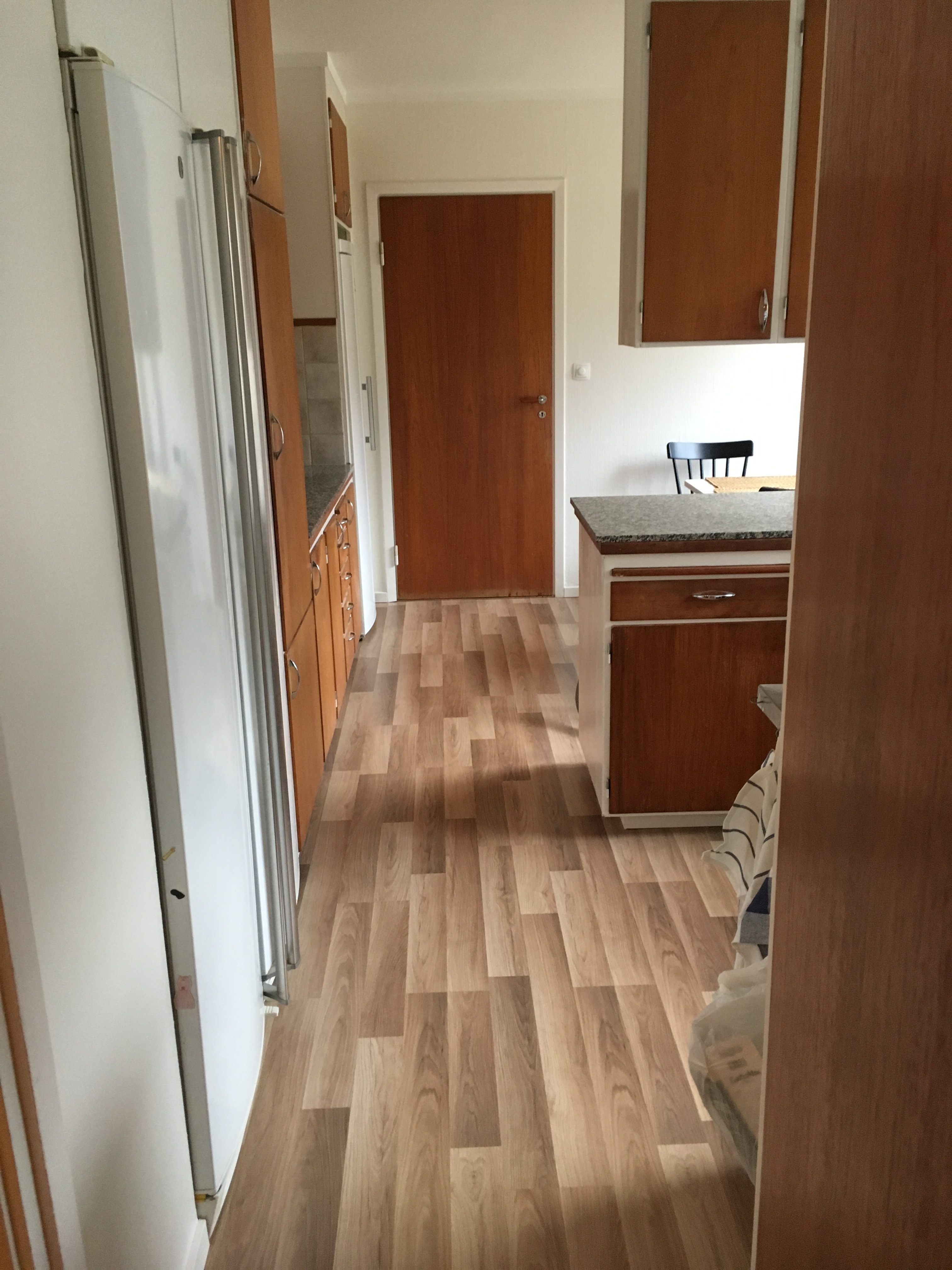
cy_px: 635
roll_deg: +1.9
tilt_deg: -18.4
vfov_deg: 61.7
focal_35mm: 29
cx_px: 476
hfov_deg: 48.2
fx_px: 1063
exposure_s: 1/33
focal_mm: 4.15
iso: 200
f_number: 2.2
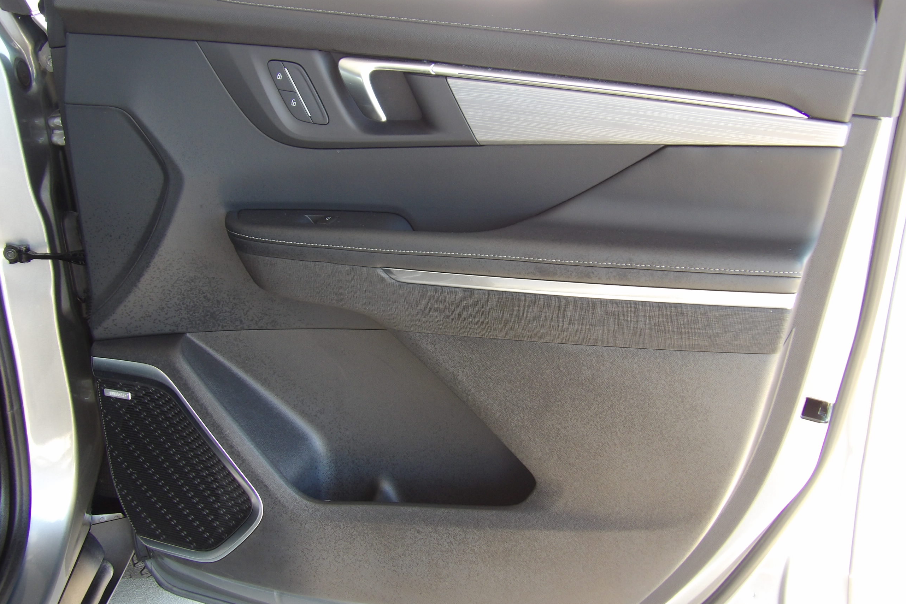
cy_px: 314
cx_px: 451
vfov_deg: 32.6
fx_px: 1032
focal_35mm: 41
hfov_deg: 47.4
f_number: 3.7
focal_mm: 7
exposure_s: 1/33
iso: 132
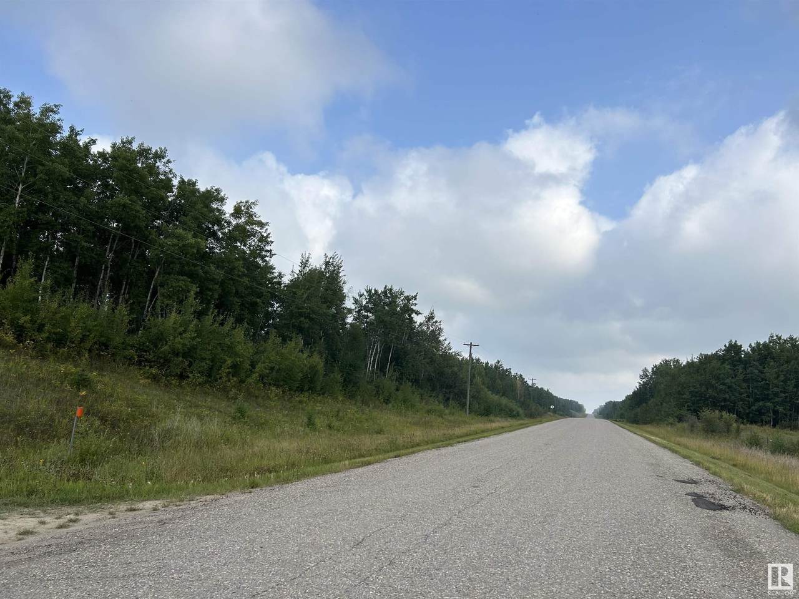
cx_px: 400
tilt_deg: +8.7
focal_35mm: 26
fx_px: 600
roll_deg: -3.0
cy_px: 300
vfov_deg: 53.1
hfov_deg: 67.3
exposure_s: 1/4115
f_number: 1.5
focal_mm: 5.7
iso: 50
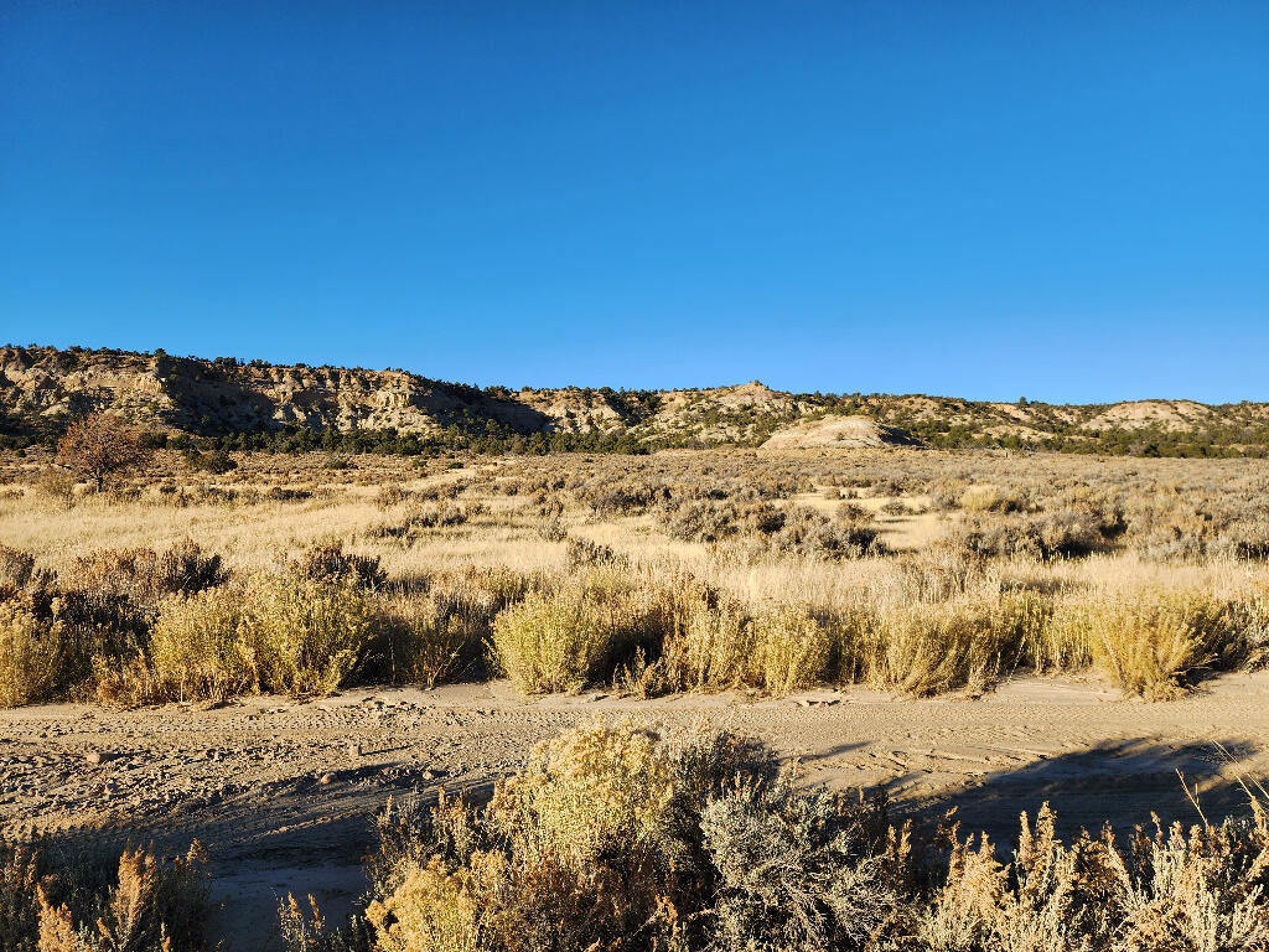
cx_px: 634
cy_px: 476
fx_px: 843
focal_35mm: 23
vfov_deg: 58.9
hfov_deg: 73.9
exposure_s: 1/699
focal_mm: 6.4
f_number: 1.8
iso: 12
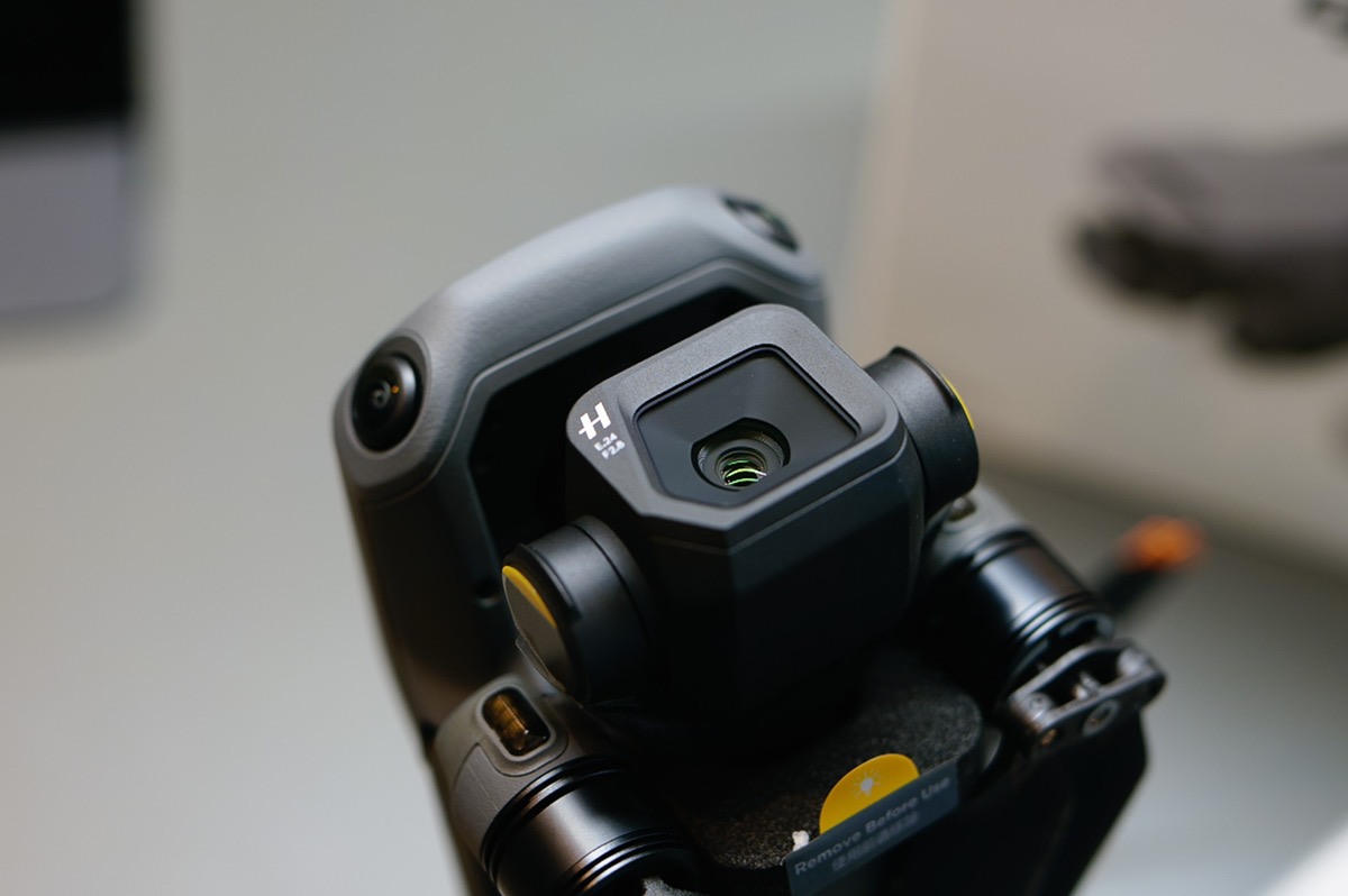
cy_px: 448
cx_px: 674
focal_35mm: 35
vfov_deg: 37.8
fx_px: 1309
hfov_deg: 54.5
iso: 200
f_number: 2.2
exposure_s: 1/40
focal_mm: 35
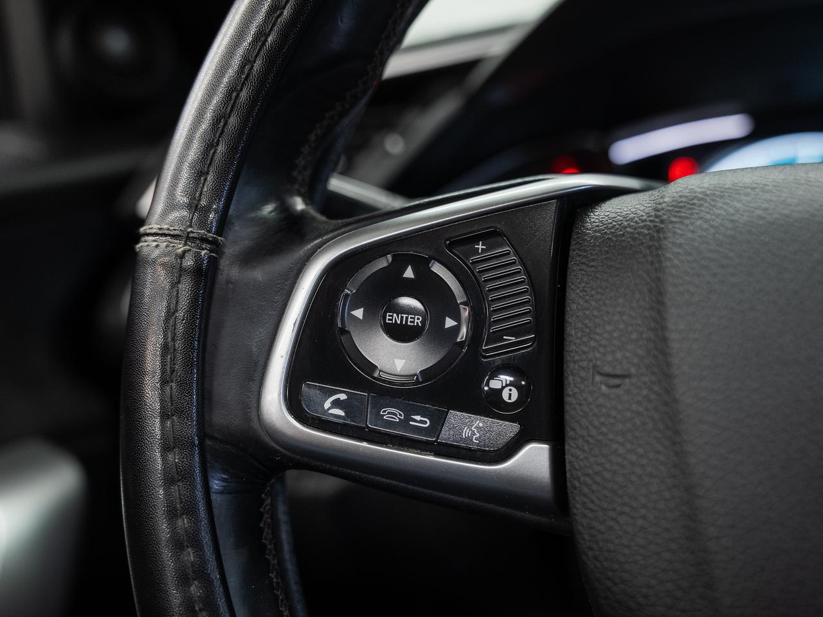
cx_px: 412
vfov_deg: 42.2
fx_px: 800
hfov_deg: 54.5
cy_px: 308
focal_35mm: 34
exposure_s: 1/40
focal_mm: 31.1
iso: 800
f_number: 3.5
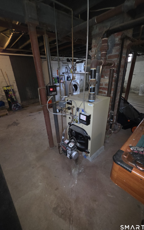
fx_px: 88
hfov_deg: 78.6
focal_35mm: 14
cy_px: 115
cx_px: 68
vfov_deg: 105.3
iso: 250
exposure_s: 1/30
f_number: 1.9
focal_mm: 2.2
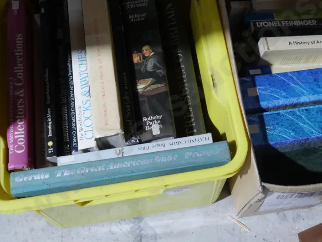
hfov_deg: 34.6
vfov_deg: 26.4
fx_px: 512
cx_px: 215
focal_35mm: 55
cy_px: 76
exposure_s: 1/60
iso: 1000
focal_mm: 19
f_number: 4.1
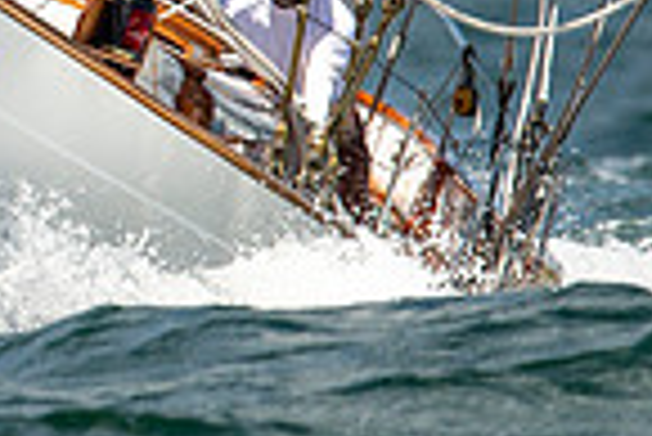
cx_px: -393
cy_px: -322
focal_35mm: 2860
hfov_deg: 0.7
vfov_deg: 0.5
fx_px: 51849
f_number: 5
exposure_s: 1/3200
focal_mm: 600
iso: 400
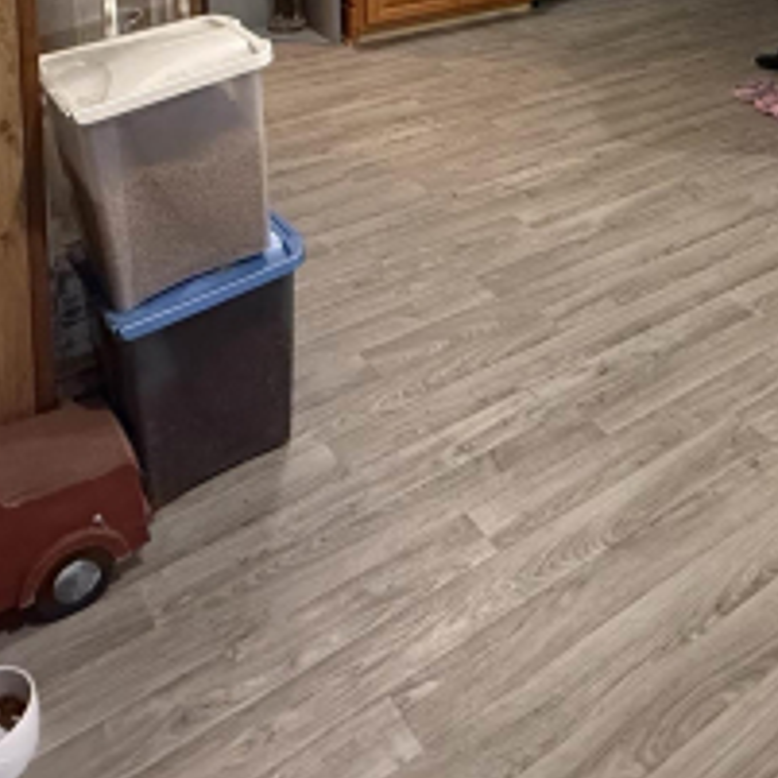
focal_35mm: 41
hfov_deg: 38.8
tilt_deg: -6.9
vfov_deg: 33.4
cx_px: 660
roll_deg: -1.9
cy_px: -155
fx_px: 1043
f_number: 2.2
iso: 640
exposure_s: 1/60
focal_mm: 2.22
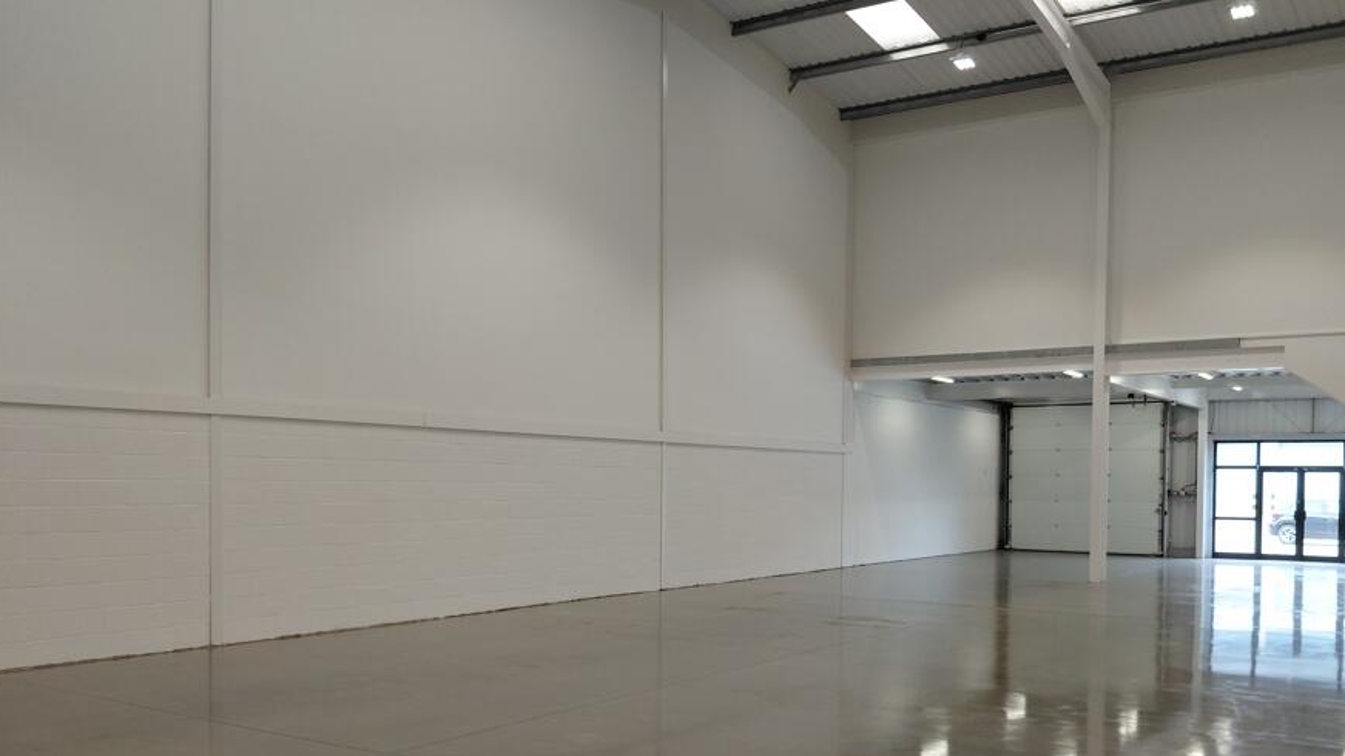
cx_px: 779
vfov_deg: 36.2
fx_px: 1141
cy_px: 517
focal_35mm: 32
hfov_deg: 60.7
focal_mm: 4.69
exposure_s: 1/120
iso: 80
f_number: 1.8
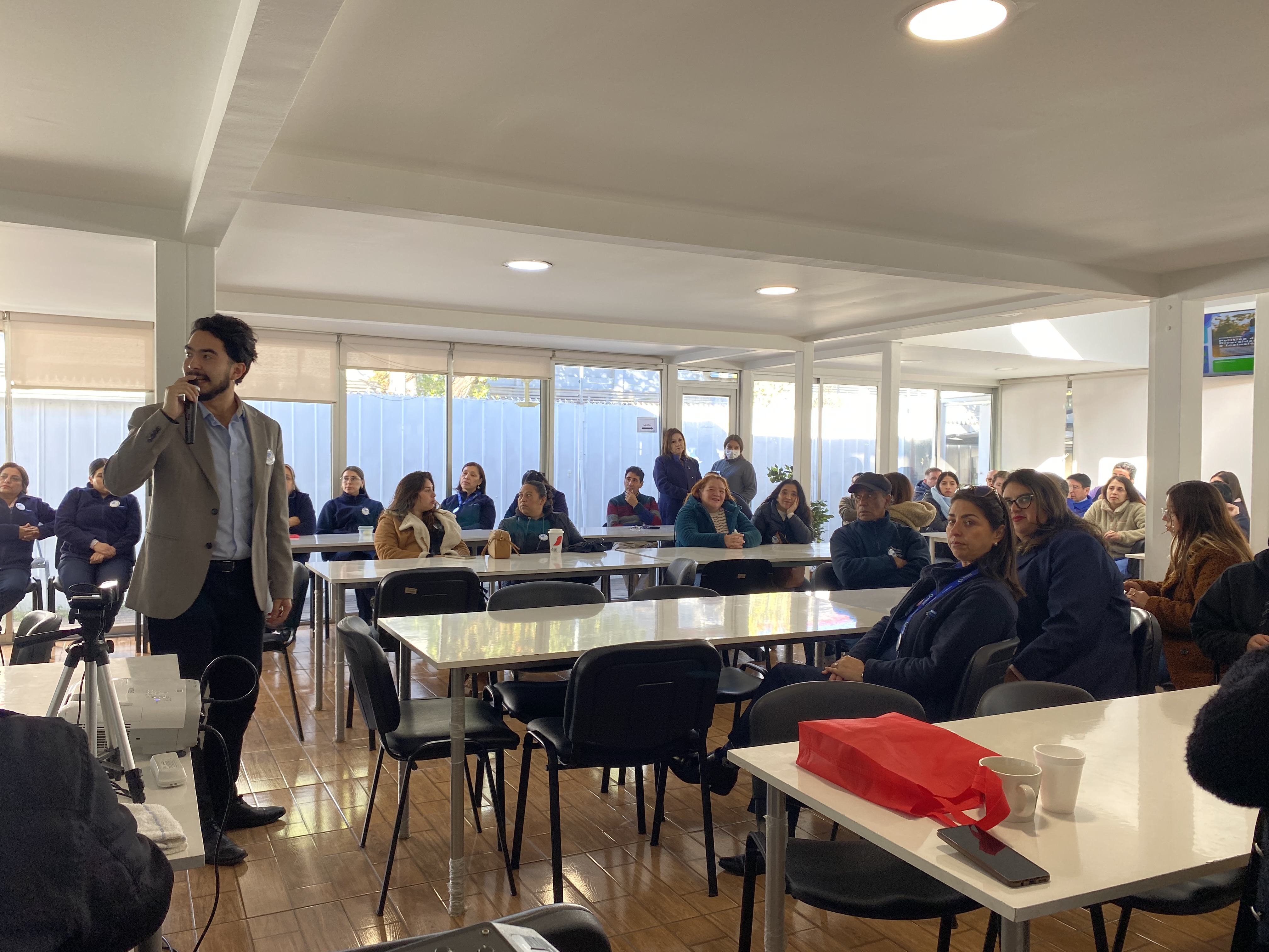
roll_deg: -0.6
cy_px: 476
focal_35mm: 26
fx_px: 953
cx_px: 634
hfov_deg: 67.3
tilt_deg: -0.7
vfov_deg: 53.1
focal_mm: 4.25
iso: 50
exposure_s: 1/121
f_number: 1.8
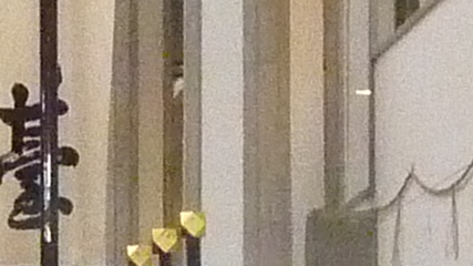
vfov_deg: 3.1
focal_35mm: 397
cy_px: 357
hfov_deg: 5.4
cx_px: -121
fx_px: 4978
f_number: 3.7
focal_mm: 6.9
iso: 800
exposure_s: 1/13
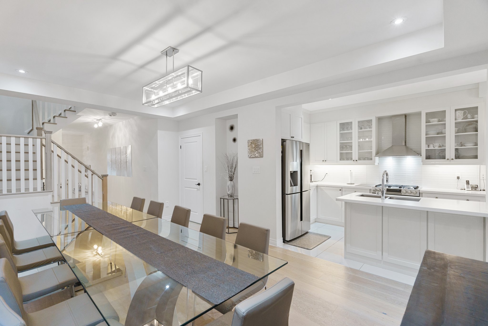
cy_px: 163
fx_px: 217
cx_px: 244
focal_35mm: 16
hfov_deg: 96.7
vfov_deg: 73.7
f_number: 5.6
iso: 2500
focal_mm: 16
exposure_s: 1/30
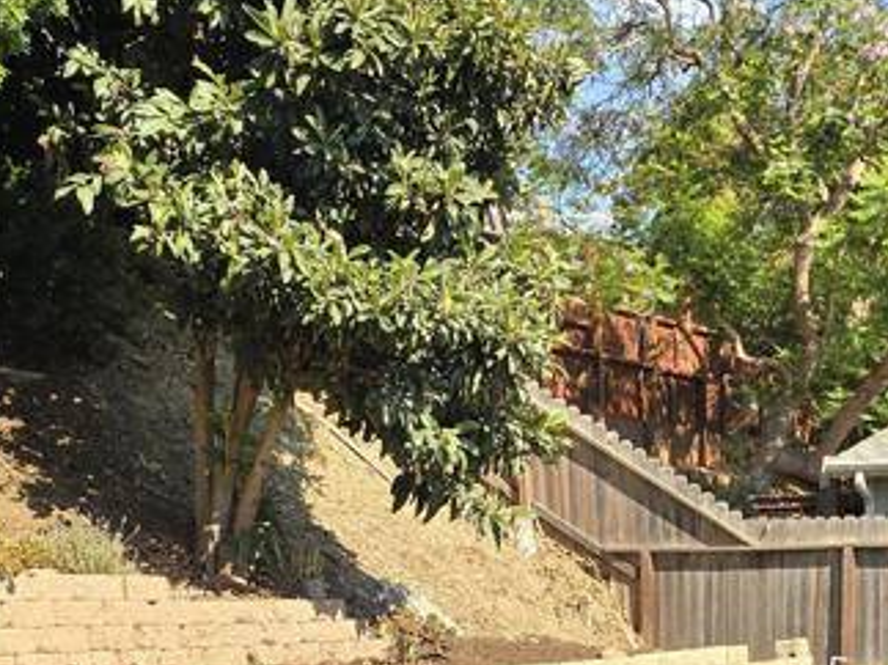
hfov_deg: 26.3
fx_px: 1872
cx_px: 671
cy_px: 783
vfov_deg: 19.1
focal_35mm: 73
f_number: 1.7
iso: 12
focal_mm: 6.3
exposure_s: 1/405
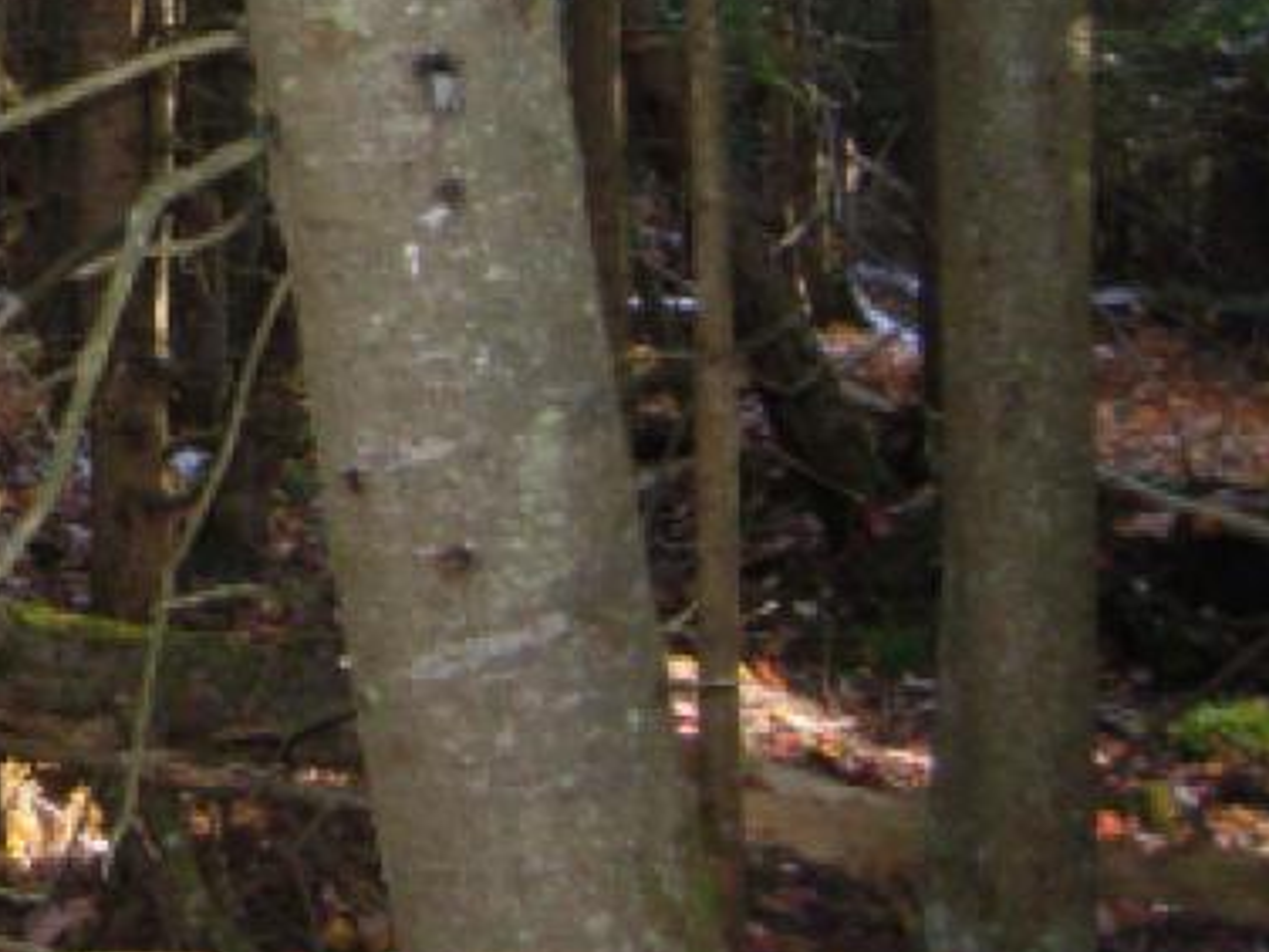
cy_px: -184
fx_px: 3593
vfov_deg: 14.6
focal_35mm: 98
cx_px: -452
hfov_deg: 18.4
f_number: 2.7
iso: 200
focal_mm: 7.5
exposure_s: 1/181
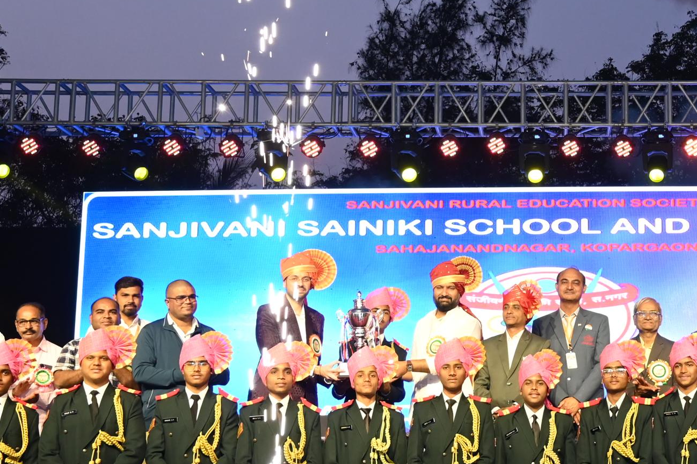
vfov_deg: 19.2
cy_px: 241
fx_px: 1373
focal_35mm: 71
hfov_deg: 27.8
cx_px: 567
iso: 1600
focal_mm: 24
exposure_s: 1/125
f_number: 5
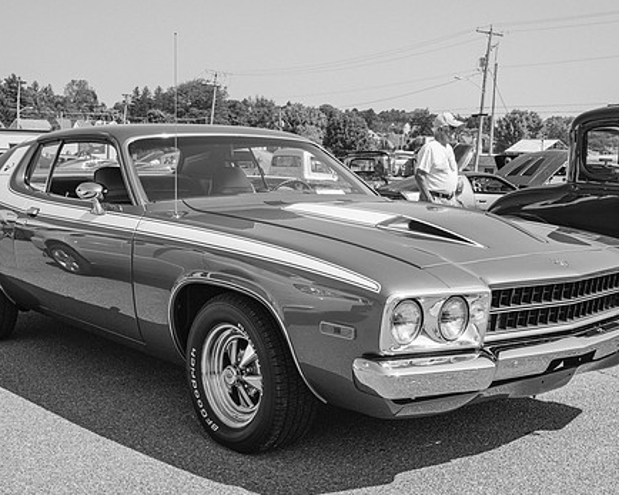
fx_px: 824
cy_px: 245
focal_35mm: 45
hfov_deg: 41.1
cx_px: 284
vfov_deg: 33.4
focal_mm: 35
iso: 160
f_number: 10
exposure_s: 1/250
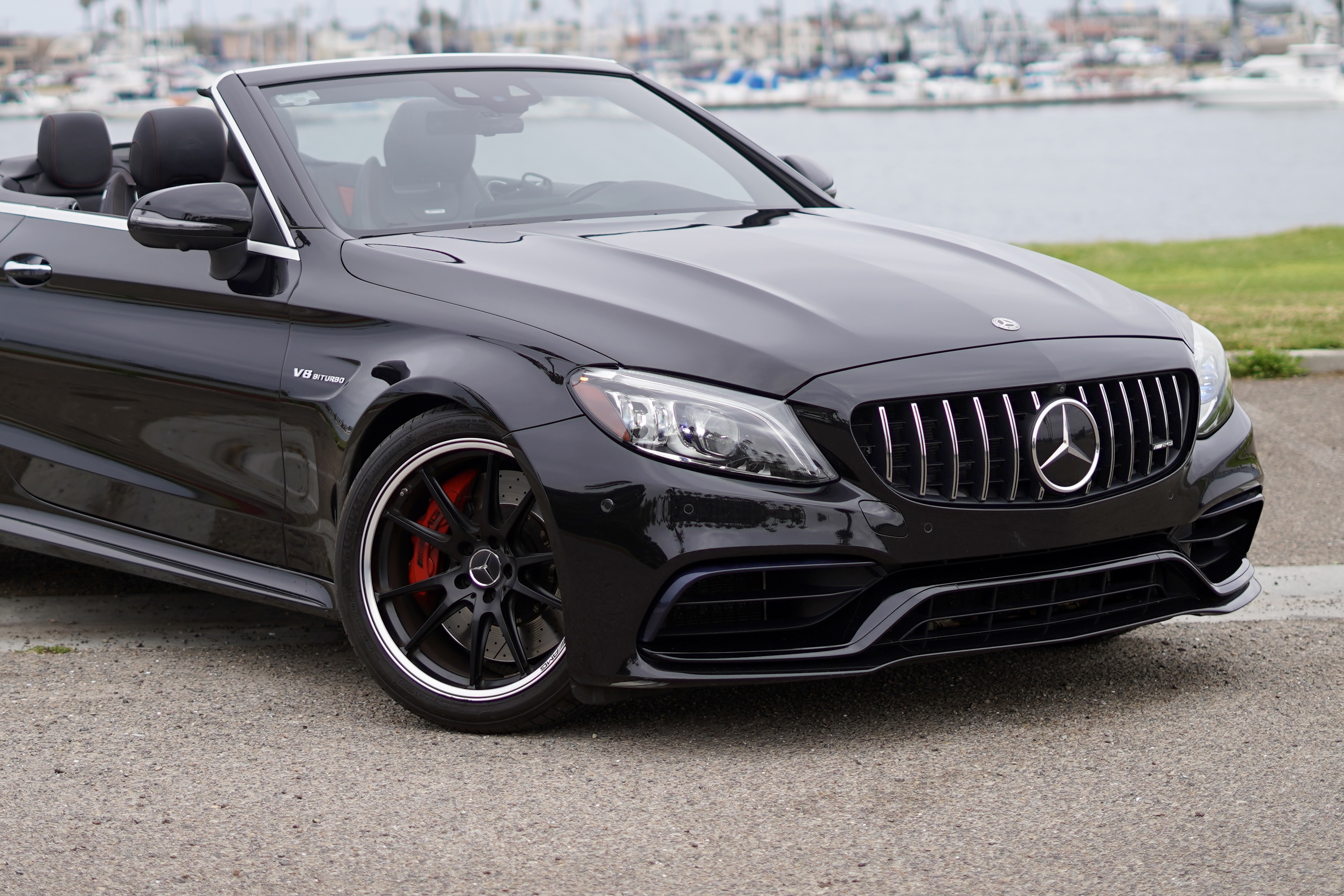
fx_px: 3173
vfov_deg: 16.0
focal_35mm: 85
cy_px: 212
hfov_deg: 23.8
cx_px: 497
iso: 100
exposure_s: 1/2500
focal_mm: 50
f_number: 2
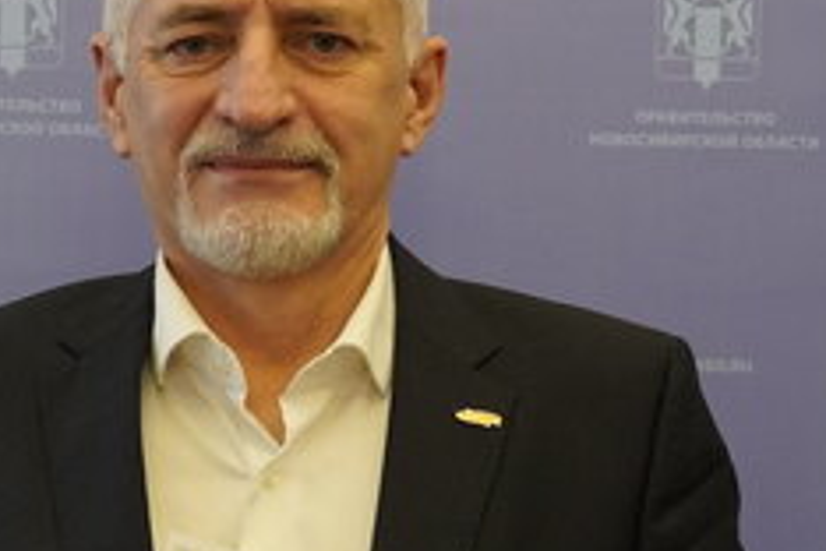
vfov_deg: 11.7
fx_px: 2674
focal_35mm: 117
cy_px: 436
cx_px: 238
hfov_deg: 17.5
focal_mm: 25
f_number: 4
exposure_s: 1/160
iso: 2000
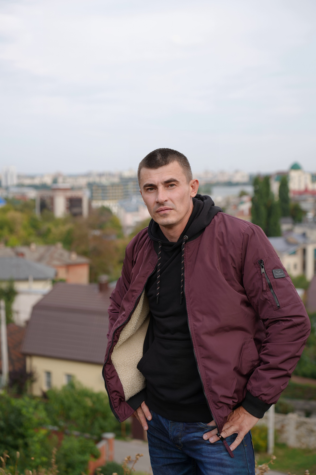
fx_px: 632
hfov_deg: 28.1
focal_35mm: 48
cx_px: 158
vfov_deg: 41.1
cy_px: 238
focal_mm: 48
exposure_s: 1/400
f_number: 2.8
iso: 100
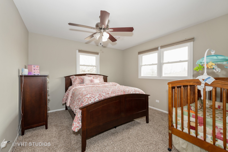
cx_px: 114
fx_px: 95
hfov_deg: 100.4
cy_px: 76
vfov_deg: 77.3
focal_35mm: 15
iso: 200
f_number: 8
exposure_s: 1/13
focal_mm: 15
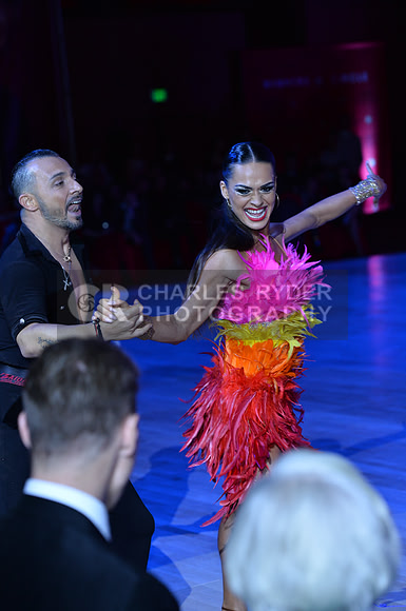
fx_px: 2036
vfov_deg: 17.1
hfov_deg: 11.4
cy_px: 306
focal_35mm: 120
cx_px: 203
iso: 2000
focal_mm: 120
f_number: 5
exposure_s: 1/250
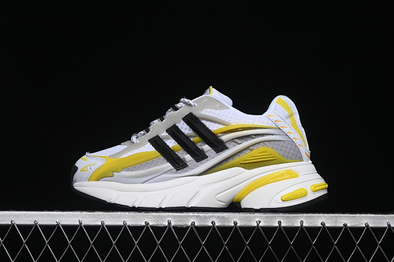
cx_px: 197
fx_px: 821
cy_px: 131
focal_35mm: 75
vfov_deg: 18.2
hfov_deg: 27.0
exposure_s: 1/80
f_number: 7.1
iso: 160
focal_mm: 50
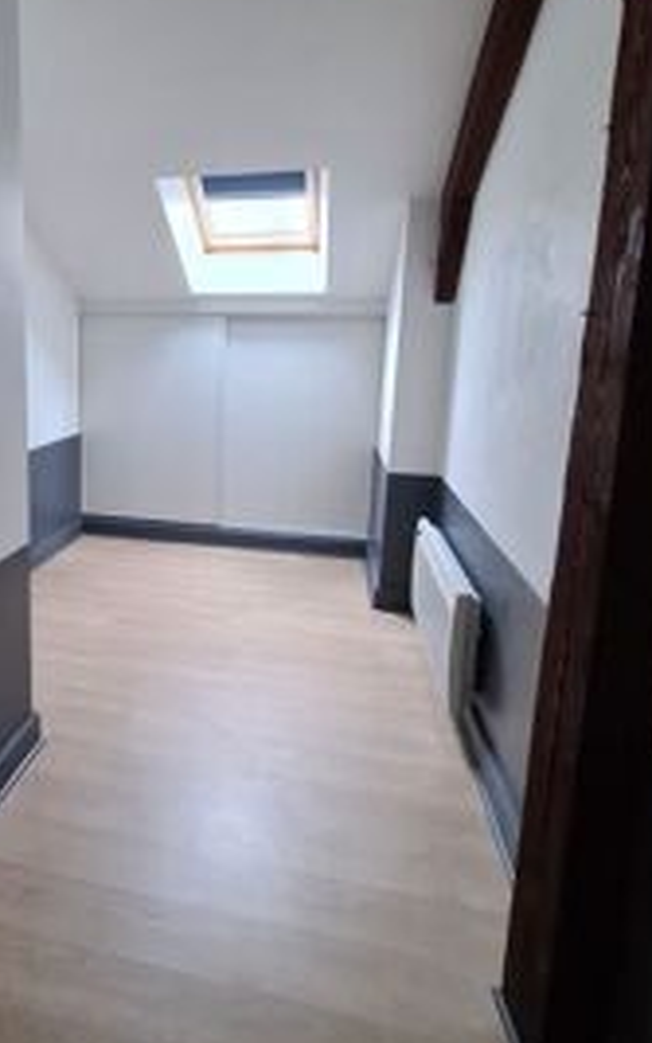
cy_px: 463
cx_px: 148
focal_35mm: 22
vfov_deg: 79.3
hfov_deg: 52.2
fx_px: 625
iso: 320
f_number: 2.2
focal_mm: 2.2
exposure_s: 1/33
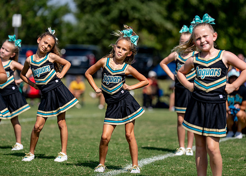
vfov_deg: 8.0
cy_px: 84
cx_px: 113
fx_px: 1260
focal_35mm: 180
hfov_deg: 11.1
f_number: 2.8
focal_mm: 157
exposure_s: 1/3200
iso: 100
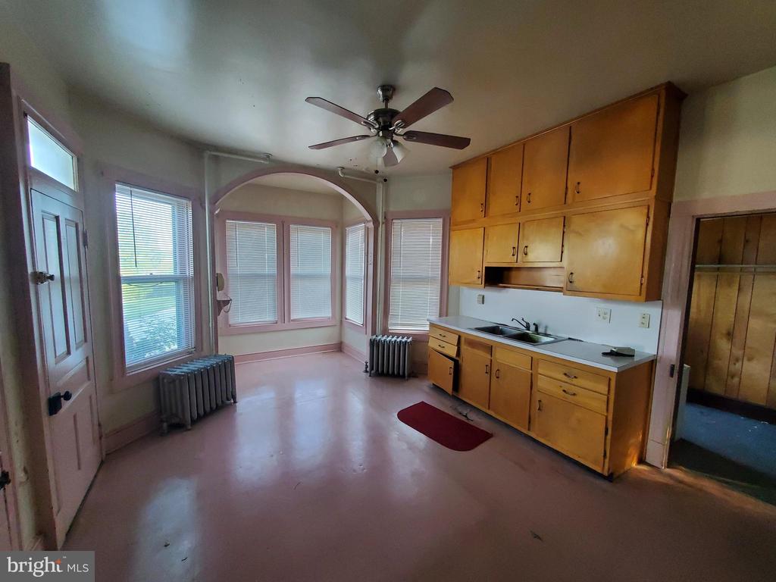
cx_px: 388
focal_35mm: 13
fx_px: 291
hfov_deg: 106.2
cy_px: 291
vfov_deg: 89.9
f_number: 2.2
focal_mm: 1.8
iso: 500
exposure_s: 1/46
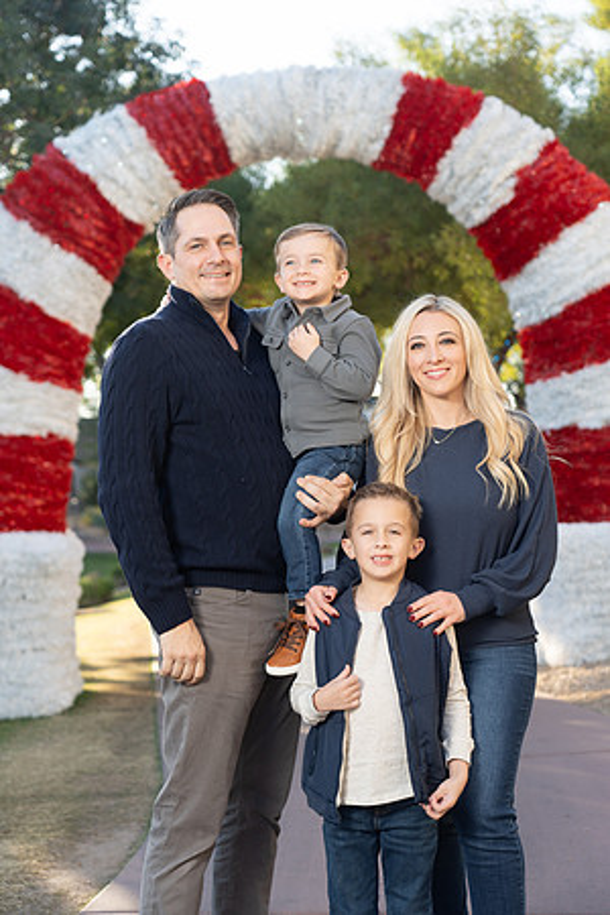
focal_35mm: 63
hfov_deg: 21.6
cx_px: 305
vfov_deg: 31.9
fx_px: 1601
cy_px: 458
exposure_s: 1/200
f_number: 4
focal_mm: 63
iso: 160
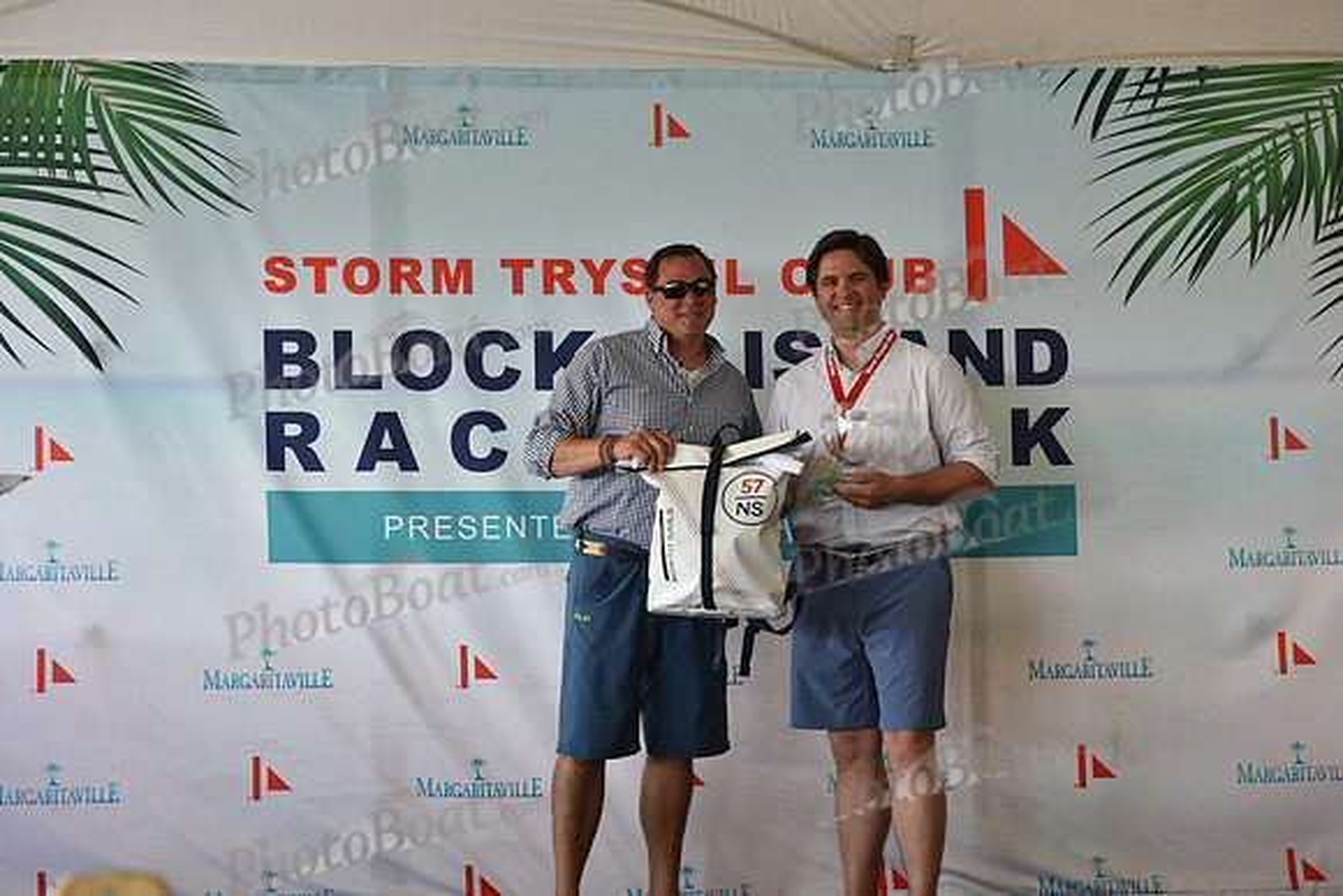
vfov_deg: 19.5
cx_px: 672
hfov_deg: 28.8
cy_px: 448
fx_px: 2612
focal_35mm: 70
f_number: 5.6
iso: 800
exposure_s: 1/160
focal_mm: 70
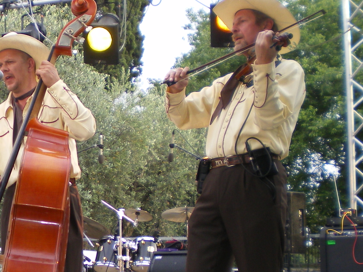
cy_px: 182
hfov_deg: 23.6
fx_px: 828
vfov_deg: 18.6
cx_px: -10
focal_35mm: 79
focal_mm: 6.3
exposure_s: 1/100
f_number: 3.1
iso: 80
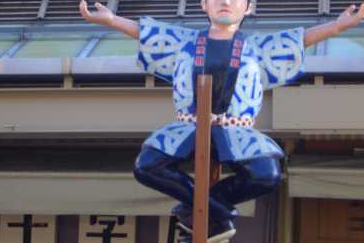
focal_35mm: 135
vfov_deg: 10.2
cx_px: 197
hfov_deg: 15.2
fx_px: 1365
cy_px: 98
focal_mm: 17.4
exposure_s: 1/60
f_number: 4.8
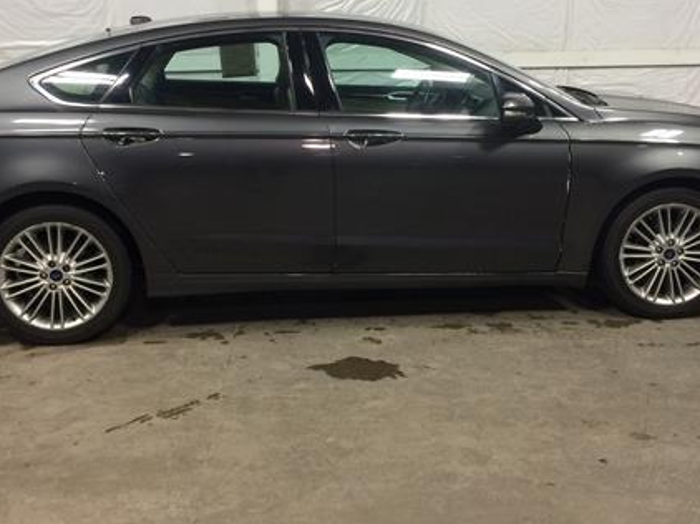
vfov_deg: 32.6
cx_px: 342
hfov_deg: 43.0
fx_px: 889
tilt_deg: -11.5
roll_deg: +1.0
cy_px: 182
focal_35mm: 44
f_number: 2.2
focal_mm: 4.15
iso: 80
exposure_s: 1/30
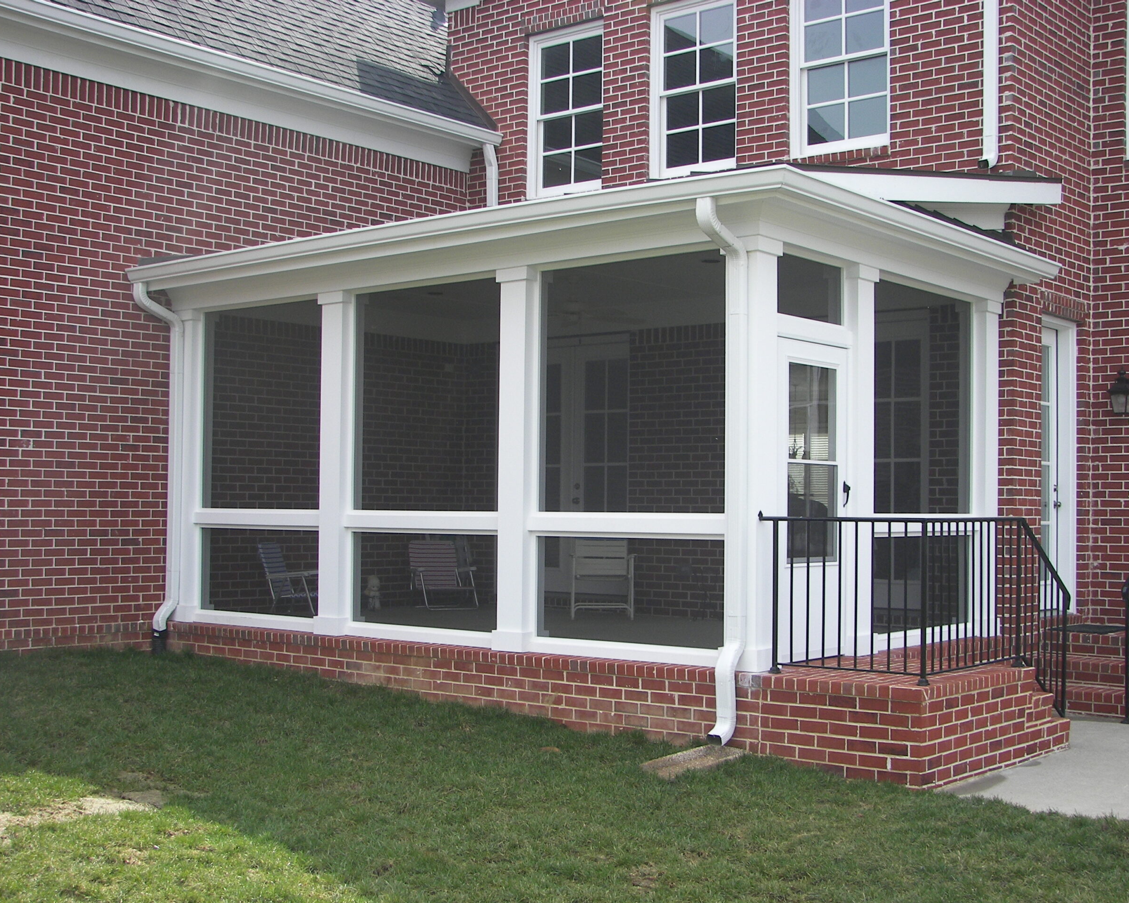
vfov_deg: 32.1
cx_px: 599
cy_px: 452
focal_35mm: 47
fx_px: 1571
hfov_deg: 39.5
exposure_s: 1/400
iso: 64
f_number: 2.8
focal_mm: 7.4
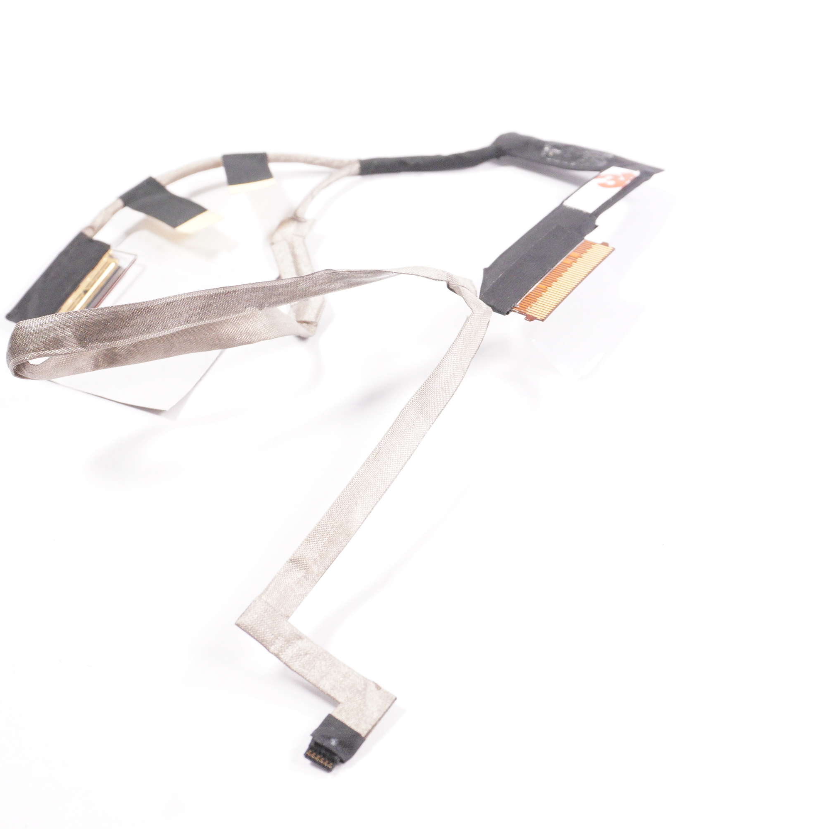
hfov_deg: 30.7
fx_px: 1508
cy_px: 415
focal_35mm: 56
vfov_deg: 30.7
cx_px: 364
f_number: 9
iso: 2500
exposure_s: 1/250
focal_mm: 29
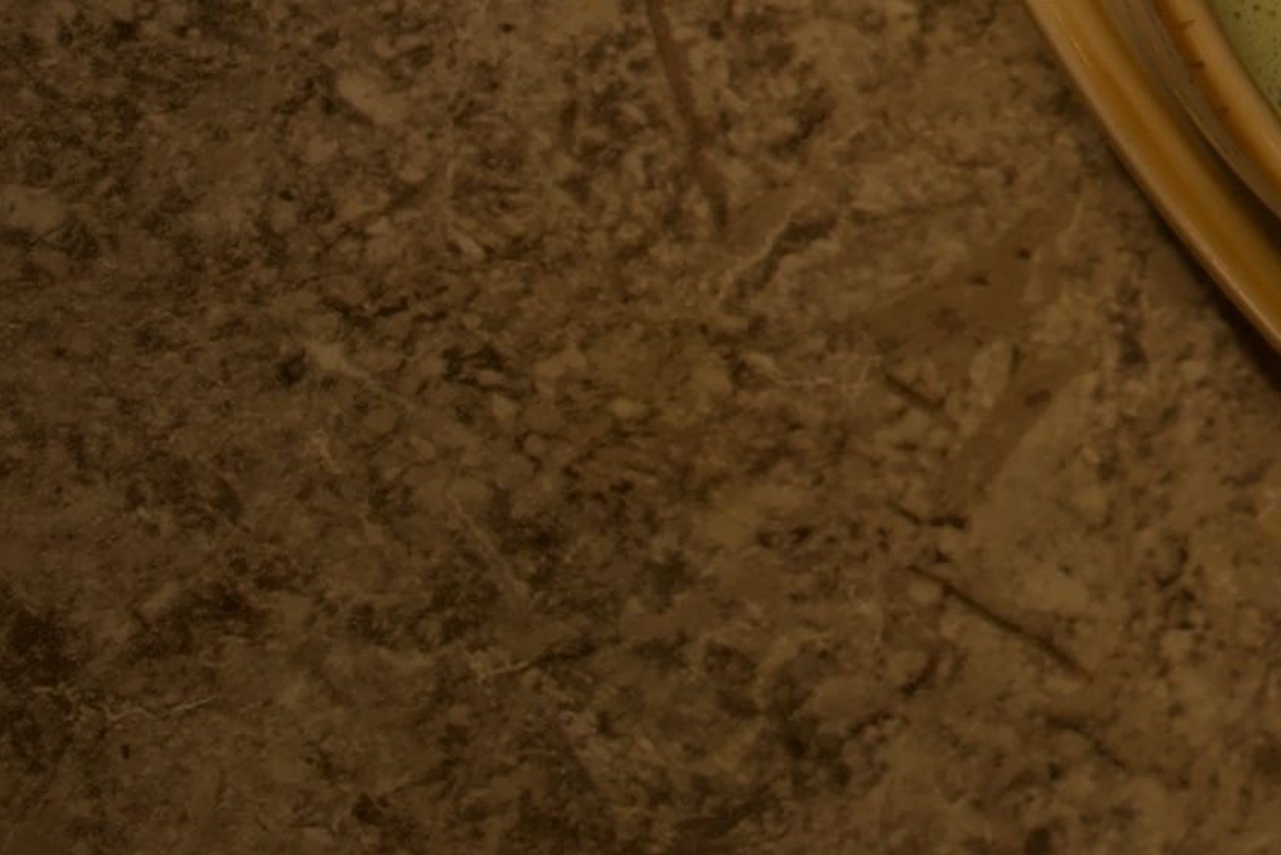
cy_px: -930
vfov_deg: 6.1
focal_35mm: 220
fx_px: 7829
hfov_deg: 8.7
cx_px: 2741
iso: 100
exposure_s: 1/500
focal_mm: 40
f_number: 4.5
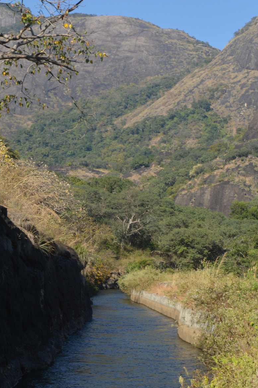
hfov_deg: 14.5
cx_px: 129
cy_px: 256
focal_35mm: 94
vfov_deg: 21.6
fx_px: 1012
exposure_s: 1/40
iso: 100
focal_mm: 46
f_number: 22
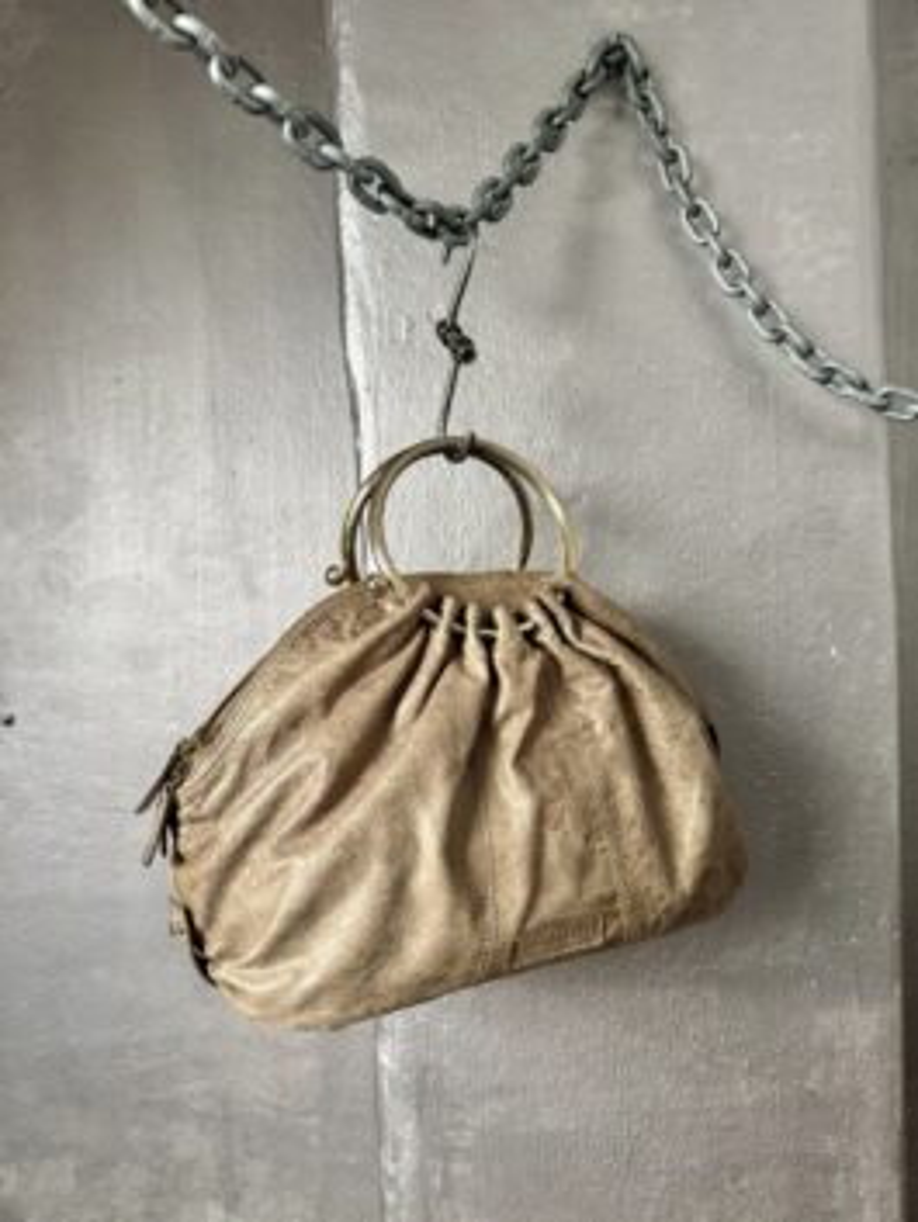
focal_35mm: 24
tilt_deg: -1.9
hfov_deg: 56.8
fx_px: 848
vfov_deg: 71.6
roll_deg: +0.0
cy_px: 611
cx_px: 459
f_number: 1.78
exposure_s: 1/60
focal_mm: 6.76
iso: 400
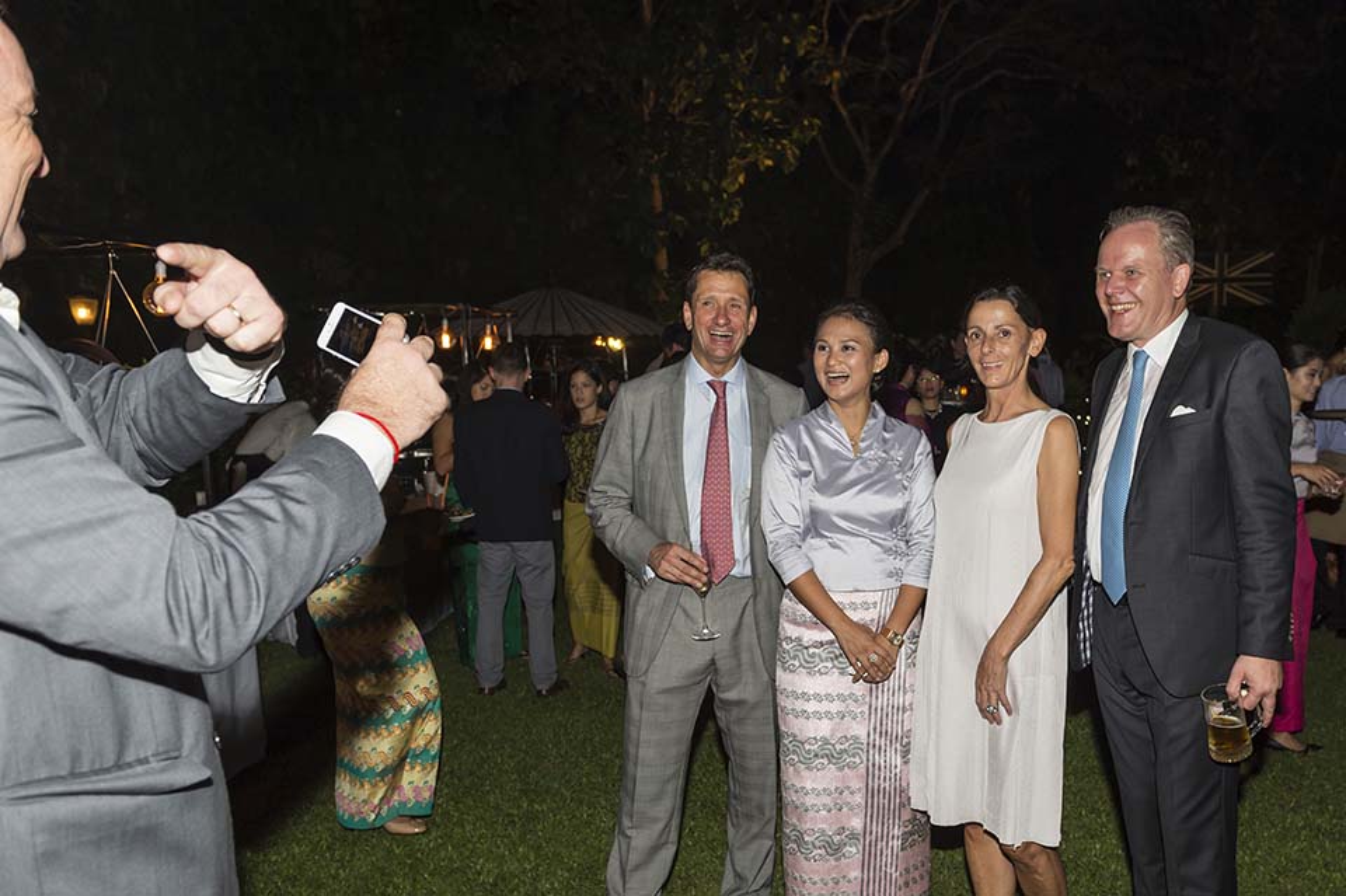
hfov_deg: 63.7
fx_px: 1084
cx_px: 673
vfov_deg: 44.9
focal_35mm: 29
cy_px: 448
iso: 400
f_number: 5.6
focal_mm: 29
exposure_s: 1/60
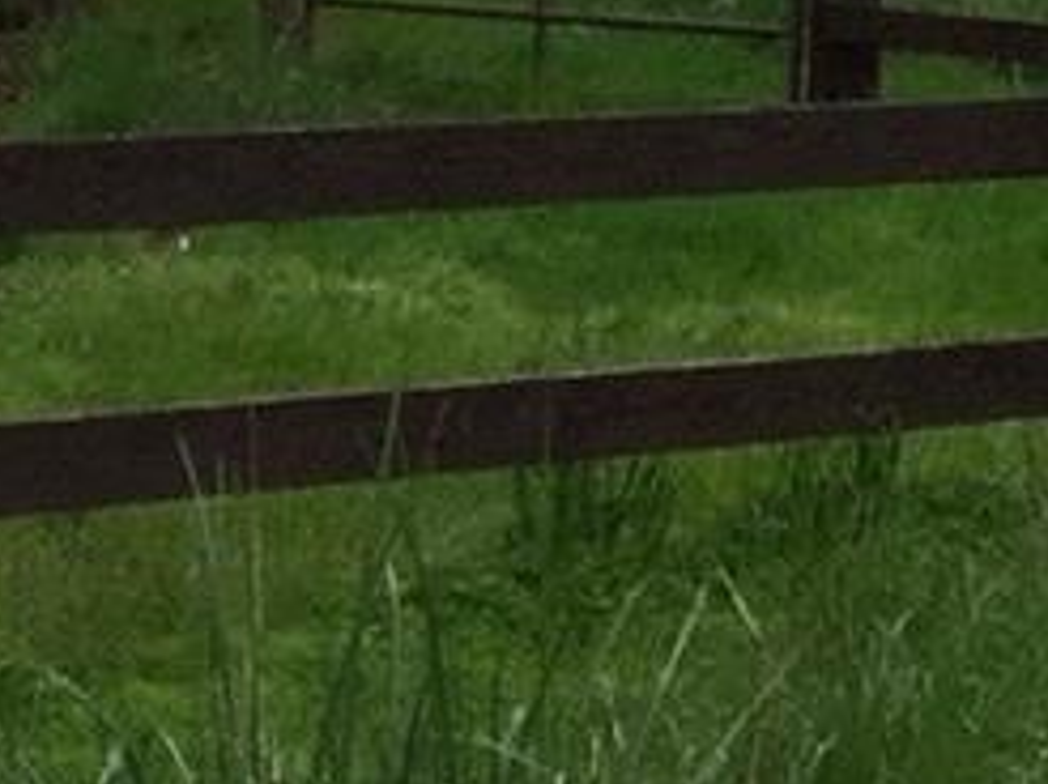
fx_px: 5353
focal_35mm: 177
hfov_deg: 10.3
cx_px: 2070
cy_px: -859
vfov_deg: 7.9
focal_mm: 4.15
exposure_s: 1/775
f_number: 2.2
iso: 32
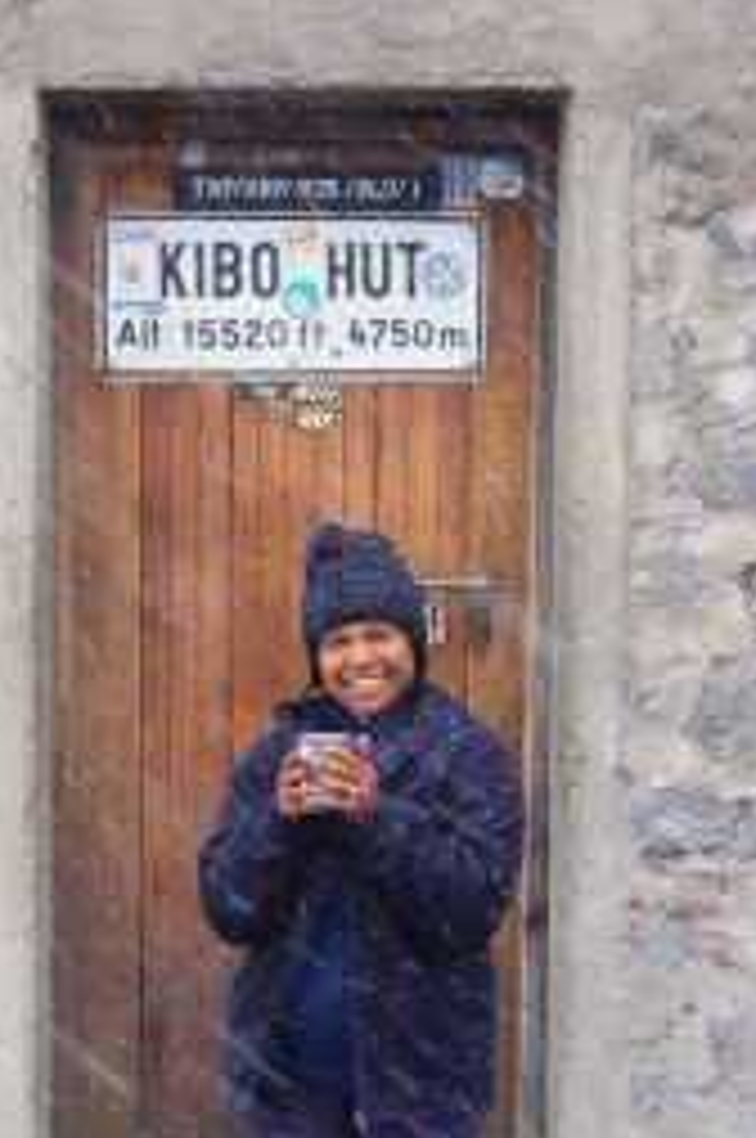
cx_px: 290
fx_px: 2843
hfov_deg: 15.1
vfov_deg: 22.6
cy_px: 715
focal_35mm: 90
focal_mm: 38
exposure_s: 1/100
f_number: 5
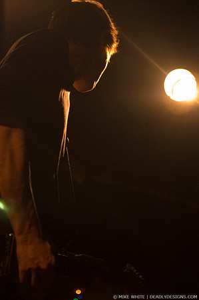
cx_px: 100
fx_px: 723
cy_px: 150
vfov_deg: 23.4
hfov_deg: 15.7
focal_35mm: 87
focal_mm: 58
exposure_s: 1/50
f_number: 2.8
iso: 1600
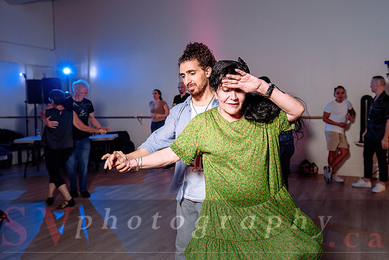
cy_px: 119
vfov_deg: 44.4
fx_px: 317
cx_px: 226
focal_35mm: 29
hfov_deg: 62.6
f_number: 3.5
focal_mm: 24
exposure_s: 1/125
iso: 800
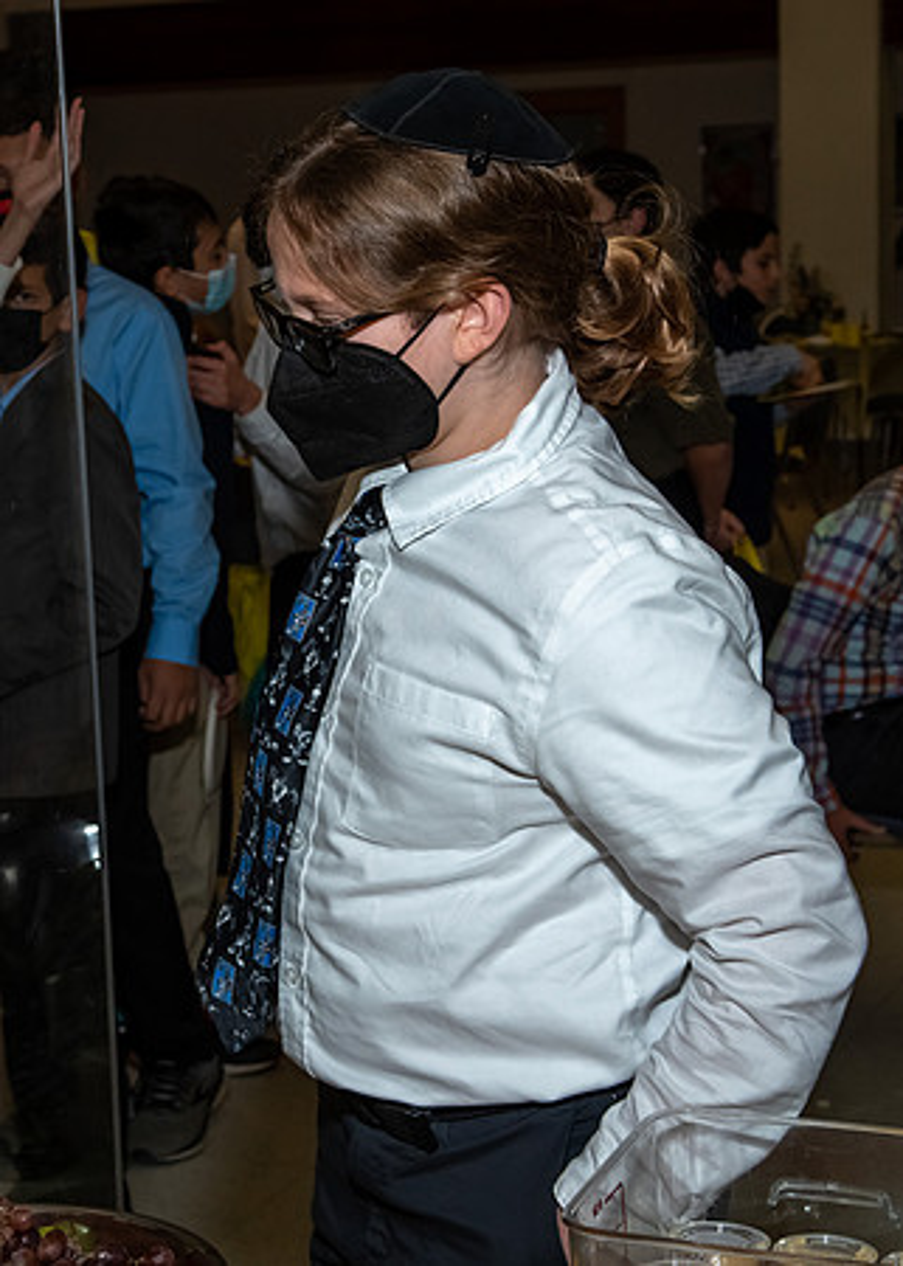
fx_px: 2661
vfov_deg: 26.7
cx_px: 302
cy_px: 579
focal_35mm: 74
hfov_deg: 19.2
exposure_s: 1/250
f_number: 5.6
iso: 500
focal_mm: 31
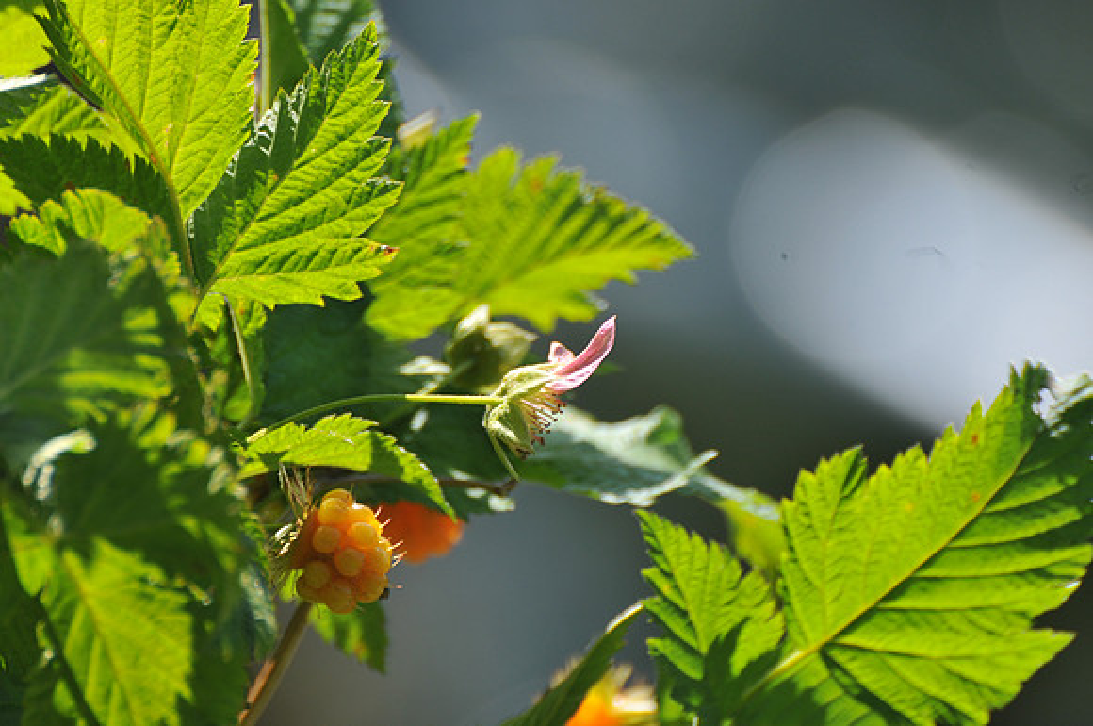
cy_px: 363
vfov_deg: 3.0
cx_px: 546
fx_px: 13643
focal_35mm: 450
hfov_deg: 4.6
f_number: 8
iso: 200
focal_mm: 300
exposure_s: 1/250
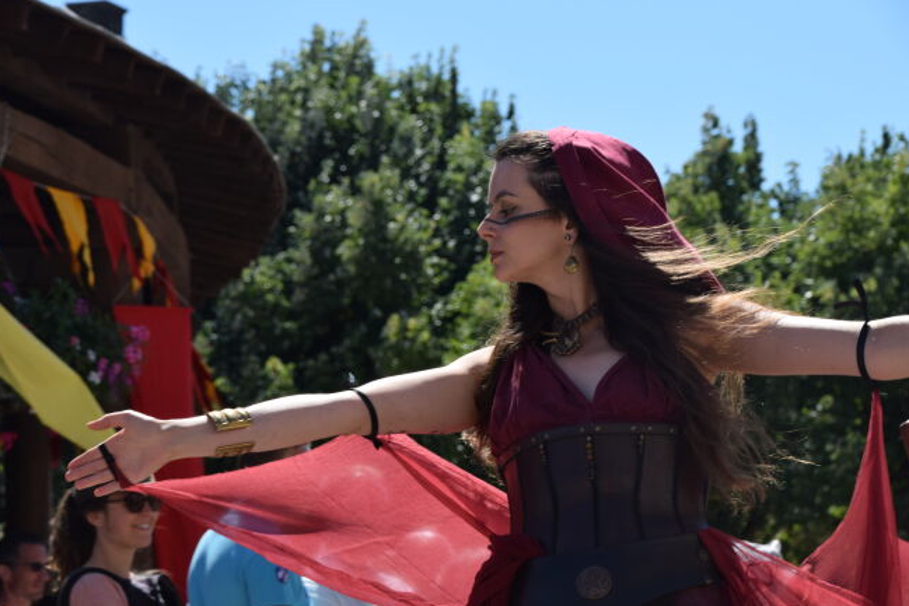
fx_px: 3473
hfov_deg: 14.9
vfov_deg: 10.0
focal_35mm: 138
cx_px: 437
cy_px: 311
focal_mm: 85
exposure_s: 1/320
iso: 200
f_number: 9
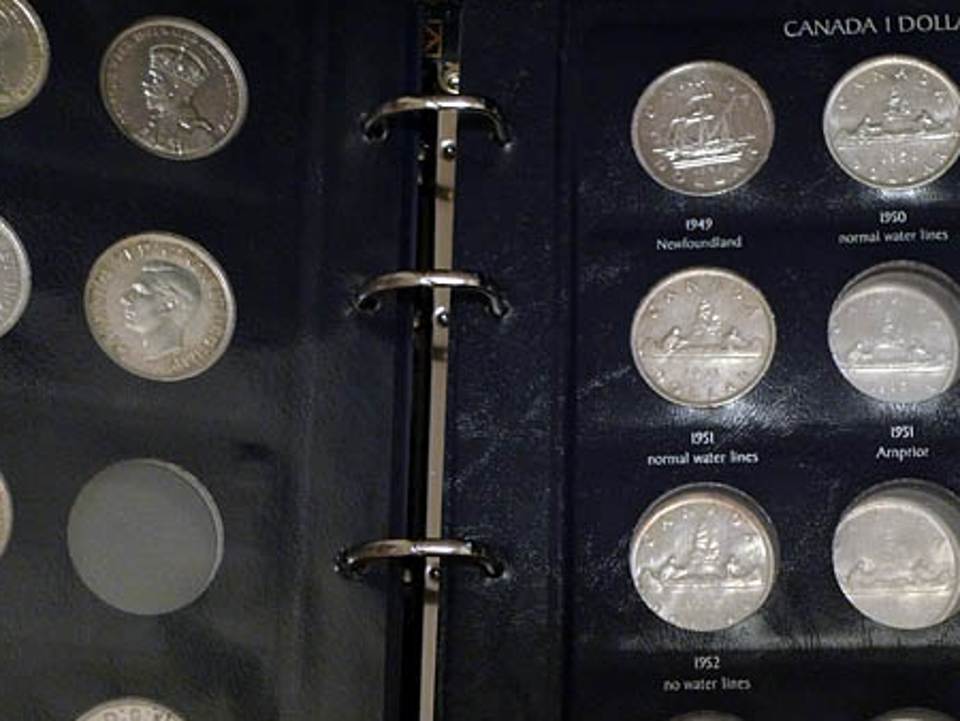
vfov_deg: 18.4
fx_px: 2220
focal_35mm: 80
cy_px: 456
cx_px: 627
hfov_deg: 24.3
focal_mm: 12.8
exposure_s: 1/13
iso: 400
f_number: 2.8
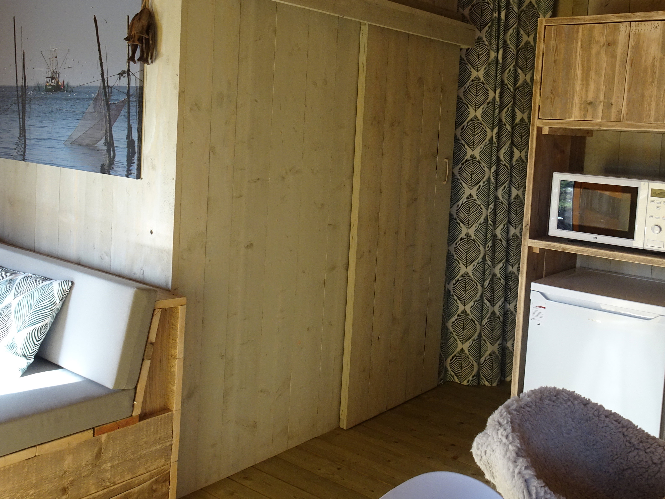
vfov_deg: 38.4
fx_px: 711
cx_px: 365
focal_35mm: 37
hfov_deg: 50.1
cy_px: 181
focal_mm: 4.1
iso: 80
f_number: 3.5
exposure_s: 1/50
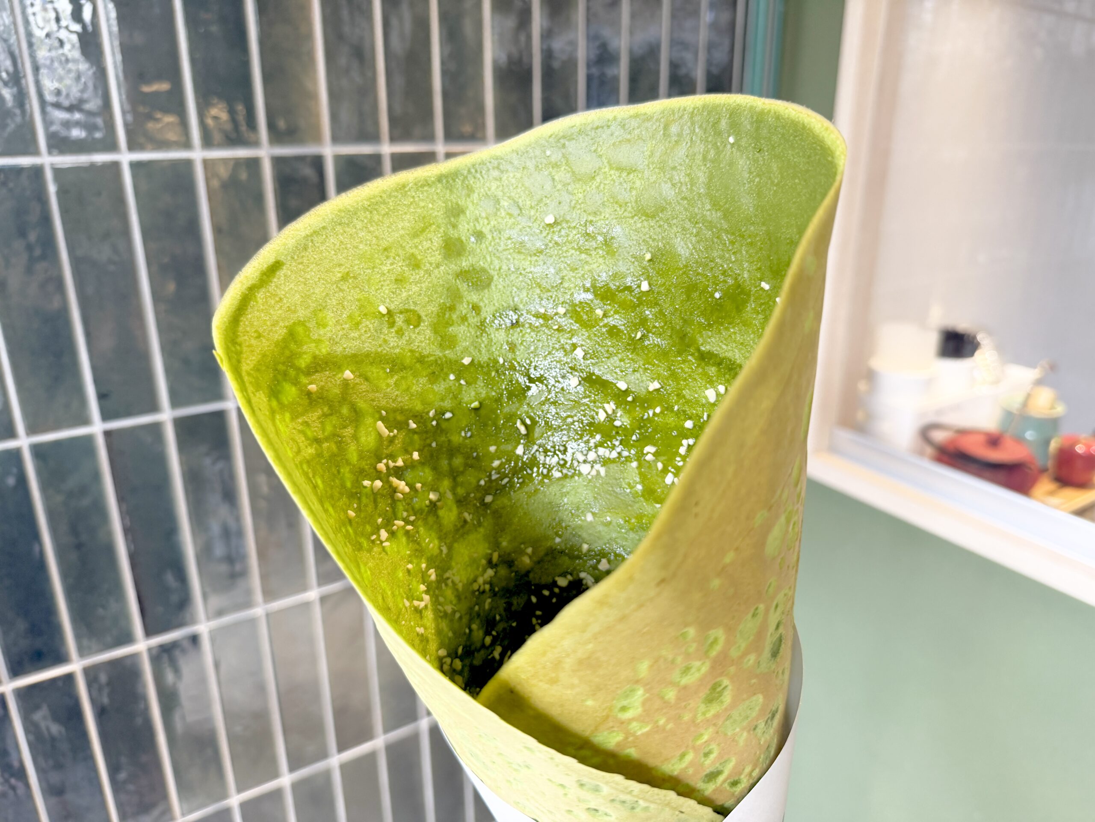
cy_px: 411
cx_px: 548
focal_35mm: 24
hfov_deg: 71.6
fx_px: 759
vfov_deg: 56.8
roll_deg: +0.7
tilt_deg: -20.6
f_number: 1.78
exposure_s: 1/100
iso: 160
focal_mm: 6.76
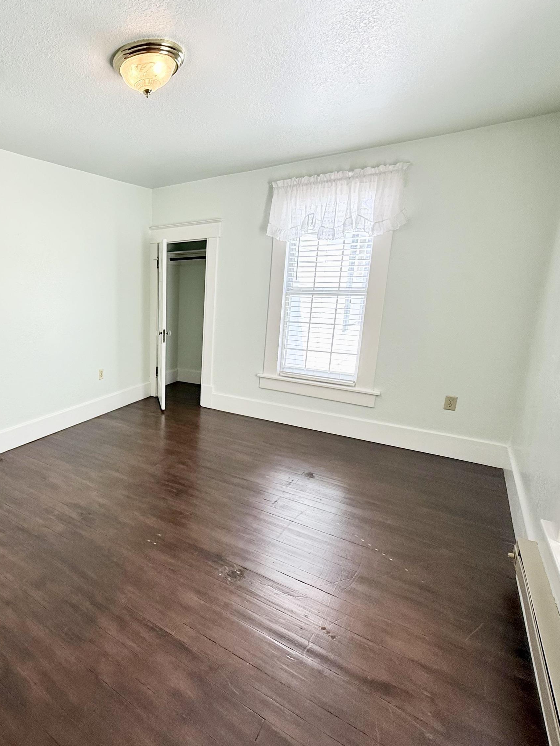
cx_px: 96
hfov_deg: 61.7
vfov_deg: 84.7
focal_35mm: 19
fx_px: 410
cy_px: 367
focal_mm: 2.22
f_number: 2.2
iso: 80
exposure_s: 1/120
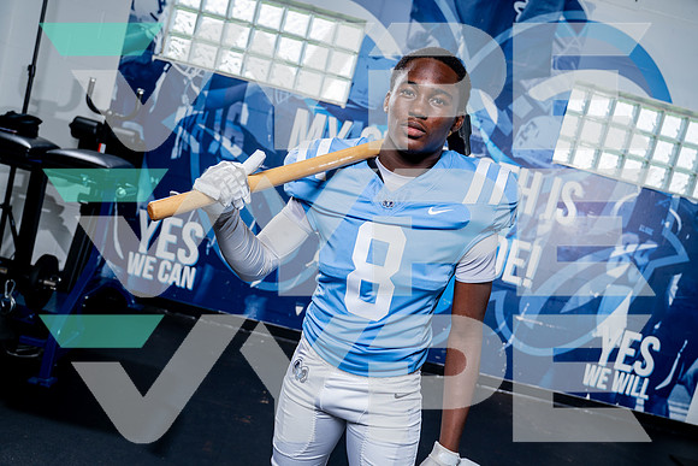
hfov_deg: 58.9
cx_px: 349
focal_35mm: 32
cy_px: 233
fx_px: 618
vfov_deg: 41.3
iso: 100
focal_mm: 31
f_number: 4
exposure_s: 1/250
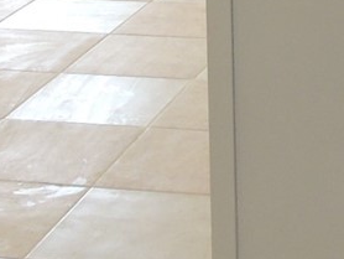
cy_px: -284
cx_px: 364
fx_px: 1601
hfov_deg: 12.1
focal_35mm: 161
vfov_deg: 8.7
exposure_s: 1/40
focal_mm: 4.9
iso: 180
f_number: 3.1
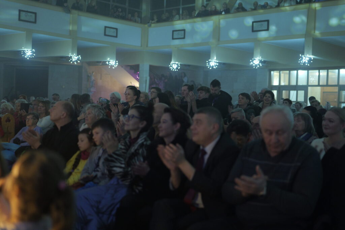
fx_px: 479
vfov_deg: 27.0
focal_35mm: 50
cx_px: 172
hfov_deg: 39.6
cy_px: 115
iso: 2500
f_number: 1.8
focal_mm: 50
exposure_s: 1/60
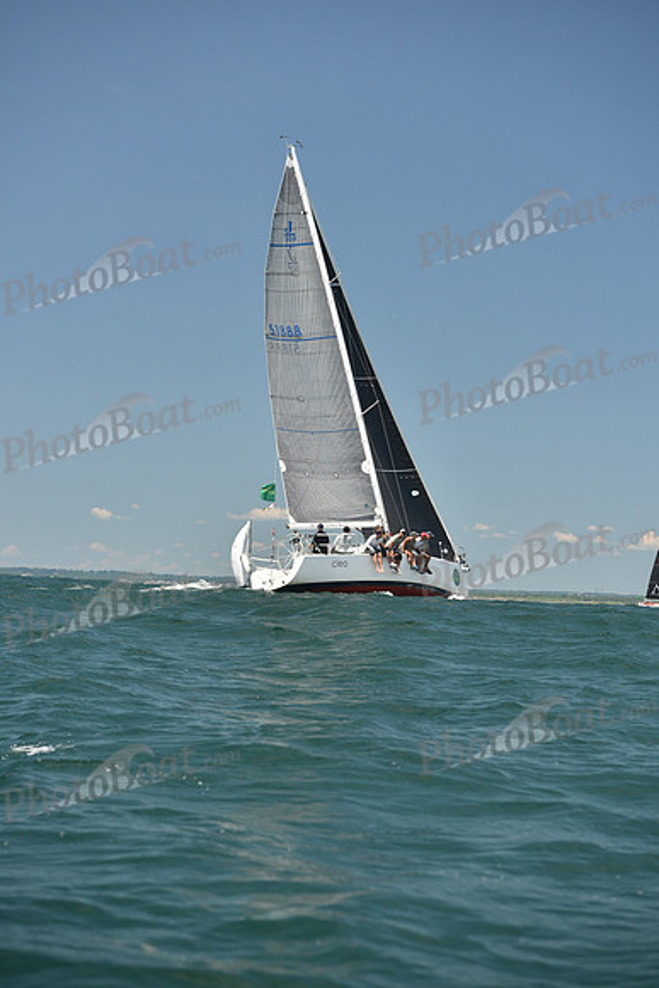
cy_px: 494
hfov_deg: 19.5
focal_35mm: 70
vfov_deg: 28.8
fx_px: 1921
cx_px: 330
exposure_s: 1/1250
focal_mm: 70
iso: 320
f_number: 4
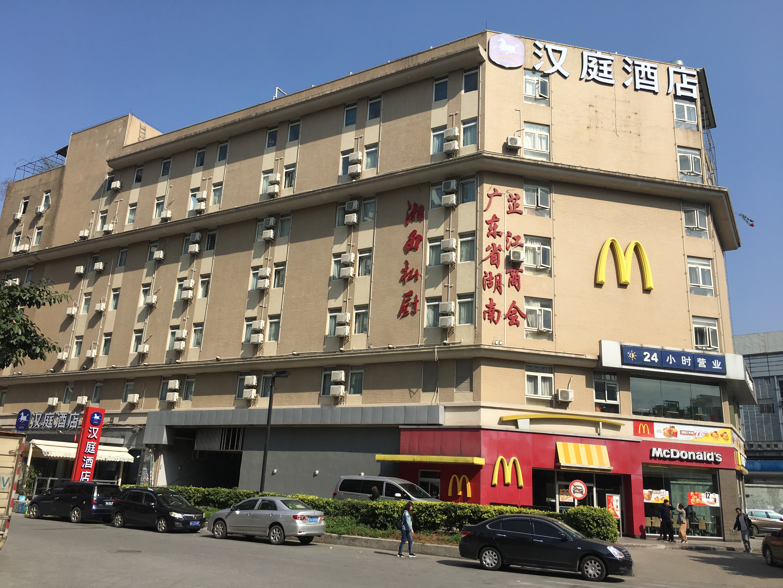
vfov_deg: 48.2
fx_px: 656
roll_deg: -3.0
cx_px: 392
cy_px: 294
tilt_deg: +17.6
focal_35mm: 29
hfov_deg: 61.7
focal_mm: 4.15
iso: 25
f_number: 2.2
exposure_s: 1/1923
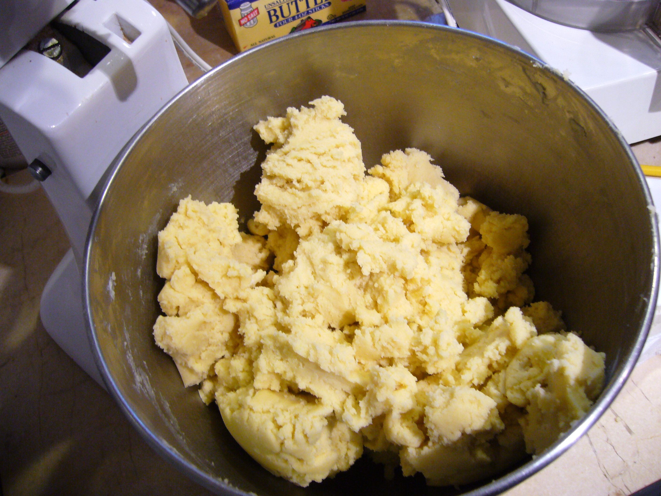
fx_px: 668
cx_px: 330
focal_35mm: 35
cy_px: 248
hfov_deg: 52.6
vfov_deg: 40.7
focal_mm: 5.8
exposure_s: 1/15
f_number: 2.8
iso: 200
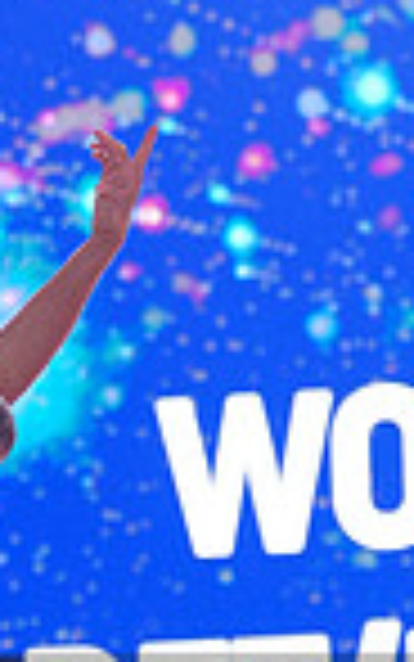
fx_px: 7394
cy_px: 806
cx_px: 128
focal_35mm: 410
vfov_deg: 5.1
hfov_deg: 3.2
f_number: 2.8
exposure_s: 1/400
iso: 2000
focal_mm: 102
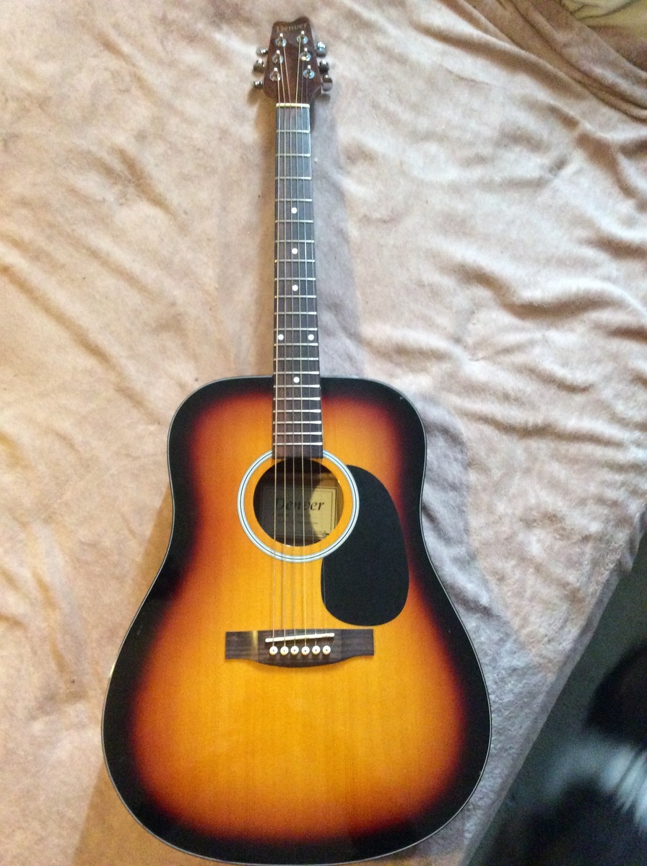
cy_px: 433
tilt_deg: -79.2
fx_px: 800
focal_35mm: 32
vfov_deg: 56.9
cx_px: 324
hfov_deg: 44.0
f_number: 2.4
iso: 400
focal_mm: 3.3
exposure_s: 1/15
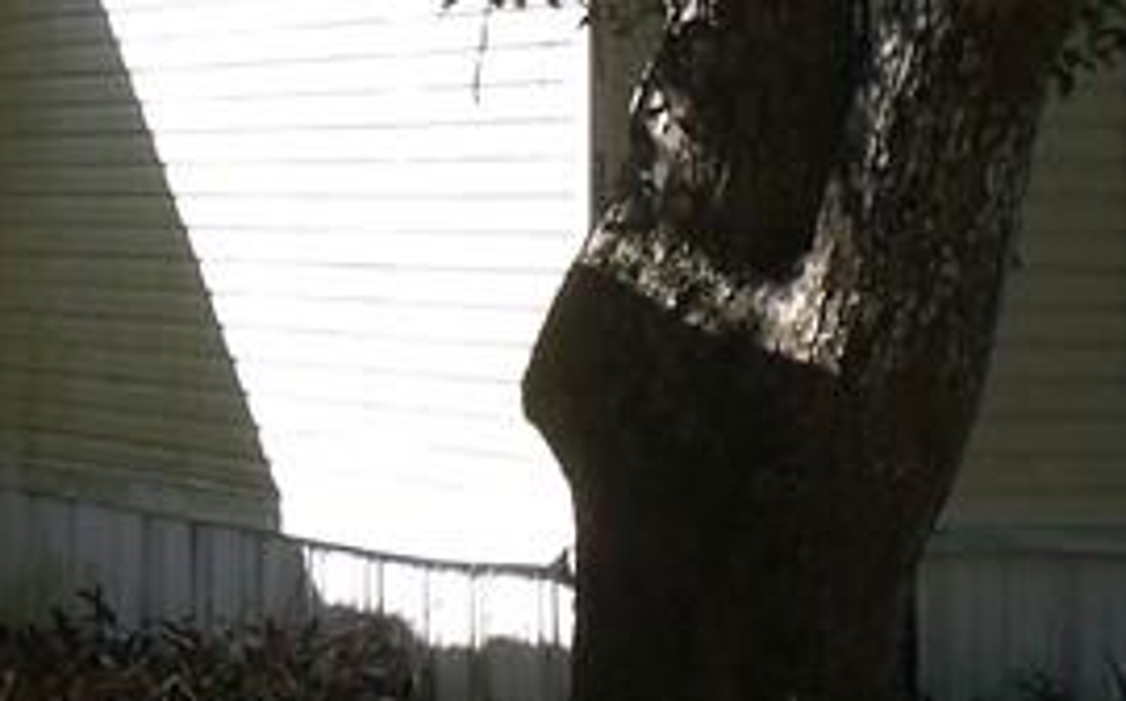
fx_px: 4689
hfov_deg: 13.6
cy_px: 296
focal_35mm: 153
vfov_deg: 8.5
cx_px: 229
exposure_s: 1/200
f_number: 4.4
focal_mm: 6.3
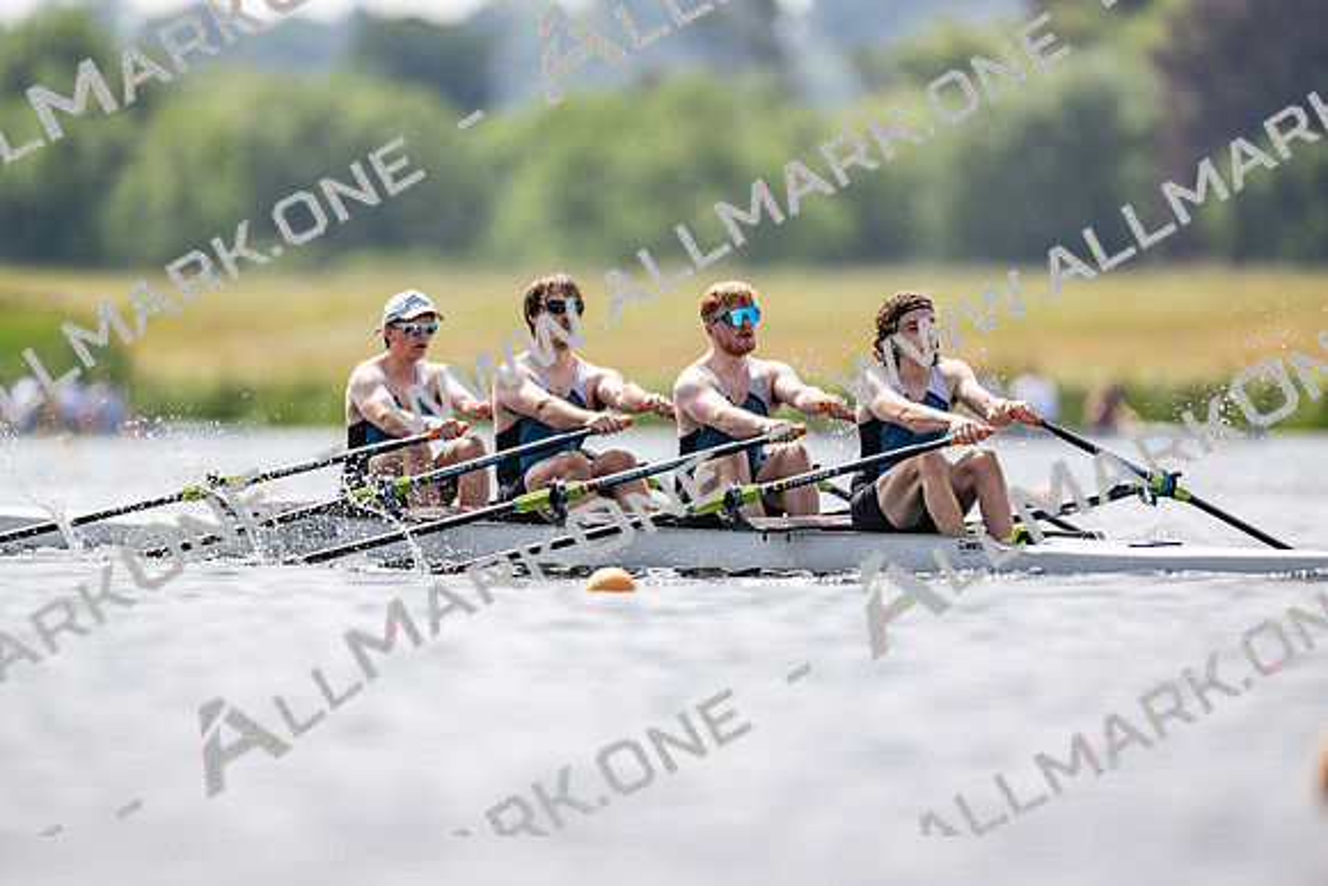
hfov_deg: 3.4
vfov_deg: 2.3
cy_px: 443
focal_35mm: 600
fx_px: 22137
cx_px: 664
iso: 160
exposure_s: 1/2500
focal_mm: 600
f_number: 4
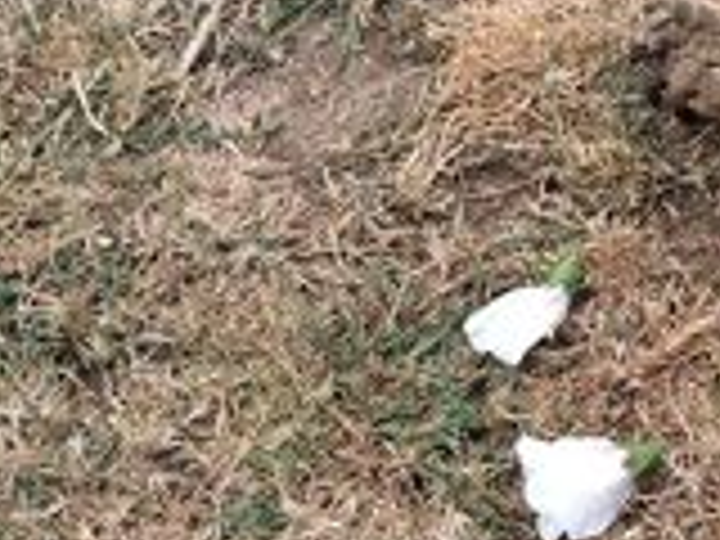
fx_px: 1685
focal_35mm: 81
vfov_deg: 18.2
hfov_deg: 20.9
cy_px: 180
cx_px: 1048
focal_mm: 4
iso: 20
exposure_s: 1/195
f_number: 1.8
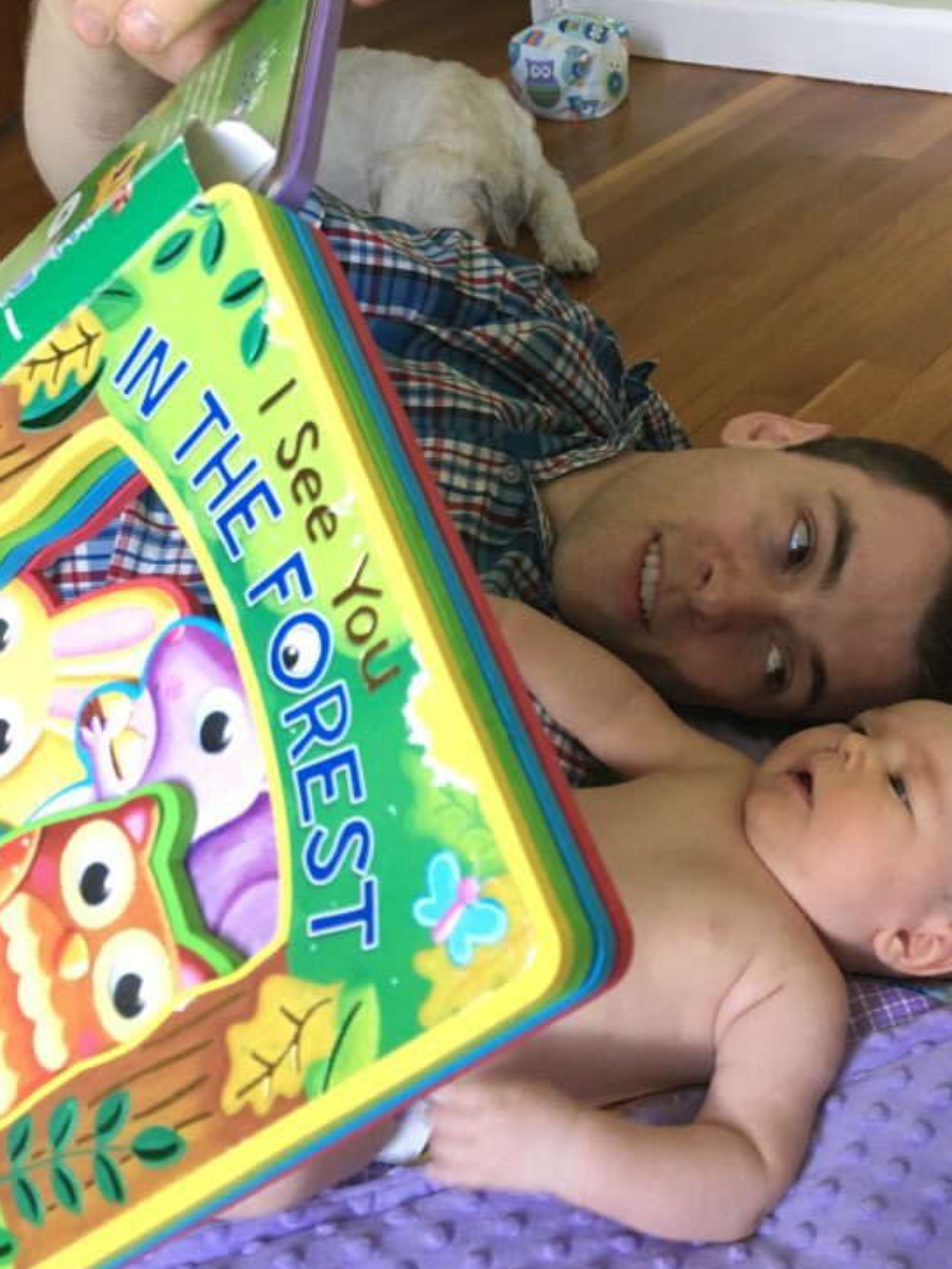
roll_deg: +5.3
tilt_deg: -38.0
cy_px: 633
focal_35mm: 41
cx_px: 607
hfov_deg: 34.9
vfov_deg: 45.8
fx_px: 1503
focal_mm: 4.15
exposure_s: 1/30
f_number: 2.2
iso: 100
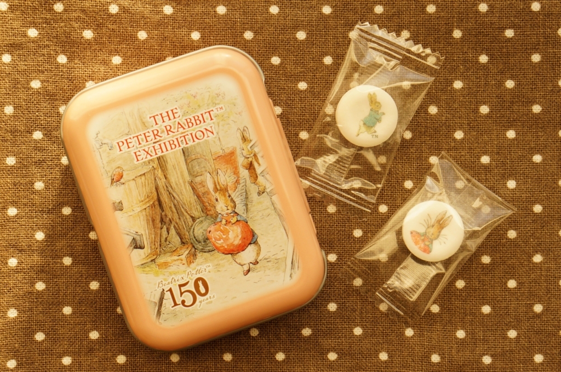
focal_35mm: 75
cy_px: 186
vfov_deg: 18.1
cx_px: 280
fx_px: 1167
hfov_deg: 27.0
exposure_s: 1/80
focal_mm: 50
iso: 320
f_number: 7.1
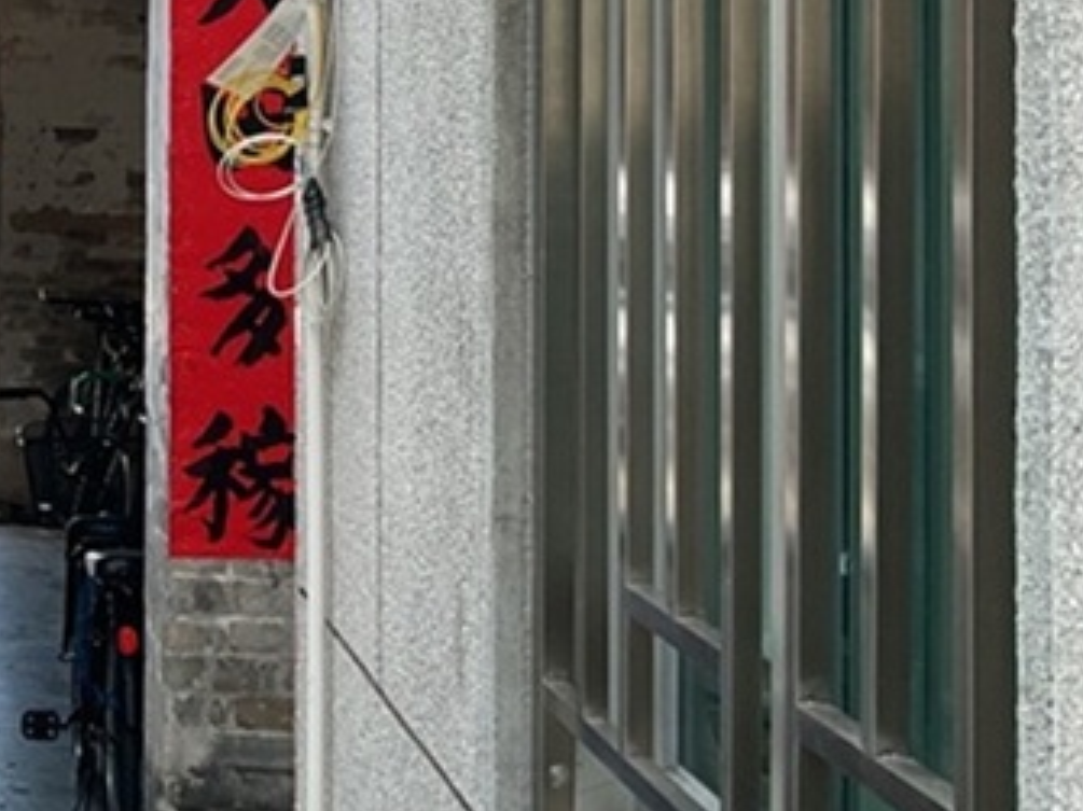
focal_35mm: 73
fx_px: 2283
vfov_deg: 19.6
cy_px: 29
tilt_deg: +3.5
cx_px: -124
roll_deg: -1.0
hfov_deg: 24.8
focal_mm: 3
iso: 16
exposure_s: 1/102
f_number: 1.8
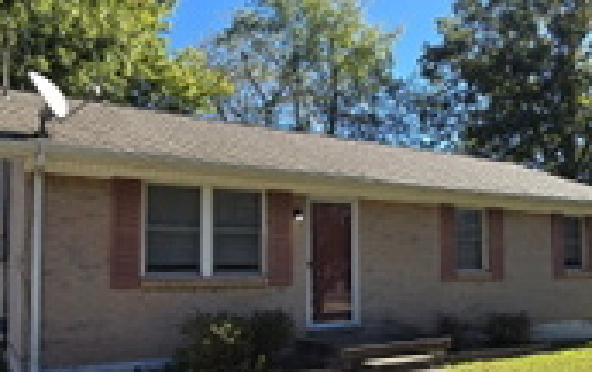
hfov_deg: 59.4
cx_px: 330
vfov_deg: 39.1
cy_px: 248
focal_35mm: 32
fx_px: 517
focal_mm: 2.2
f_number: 2.2
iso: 50
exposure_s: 1/1120
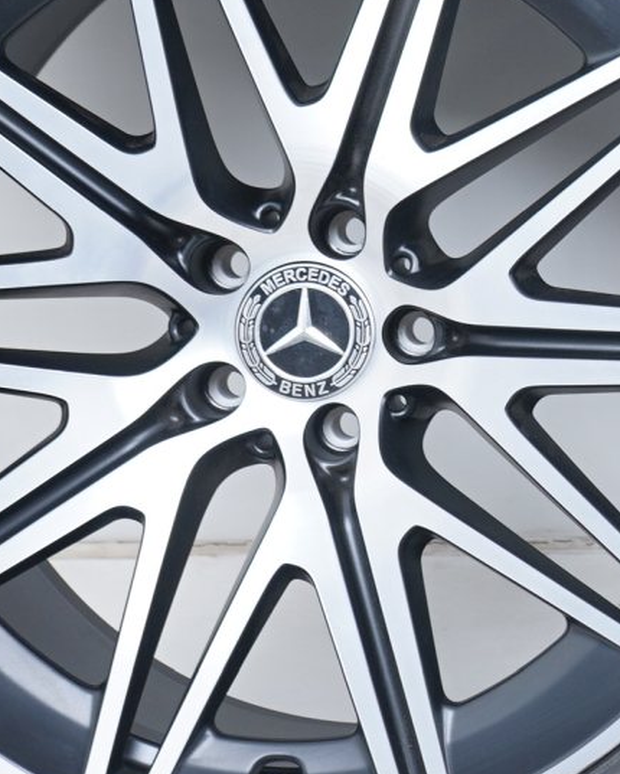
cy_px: 210
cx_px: 978
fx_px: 2843
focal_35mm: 124
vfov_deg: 15.5
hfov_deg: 11.8
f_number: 5.6
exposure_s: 1/125
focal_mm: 37
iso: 250
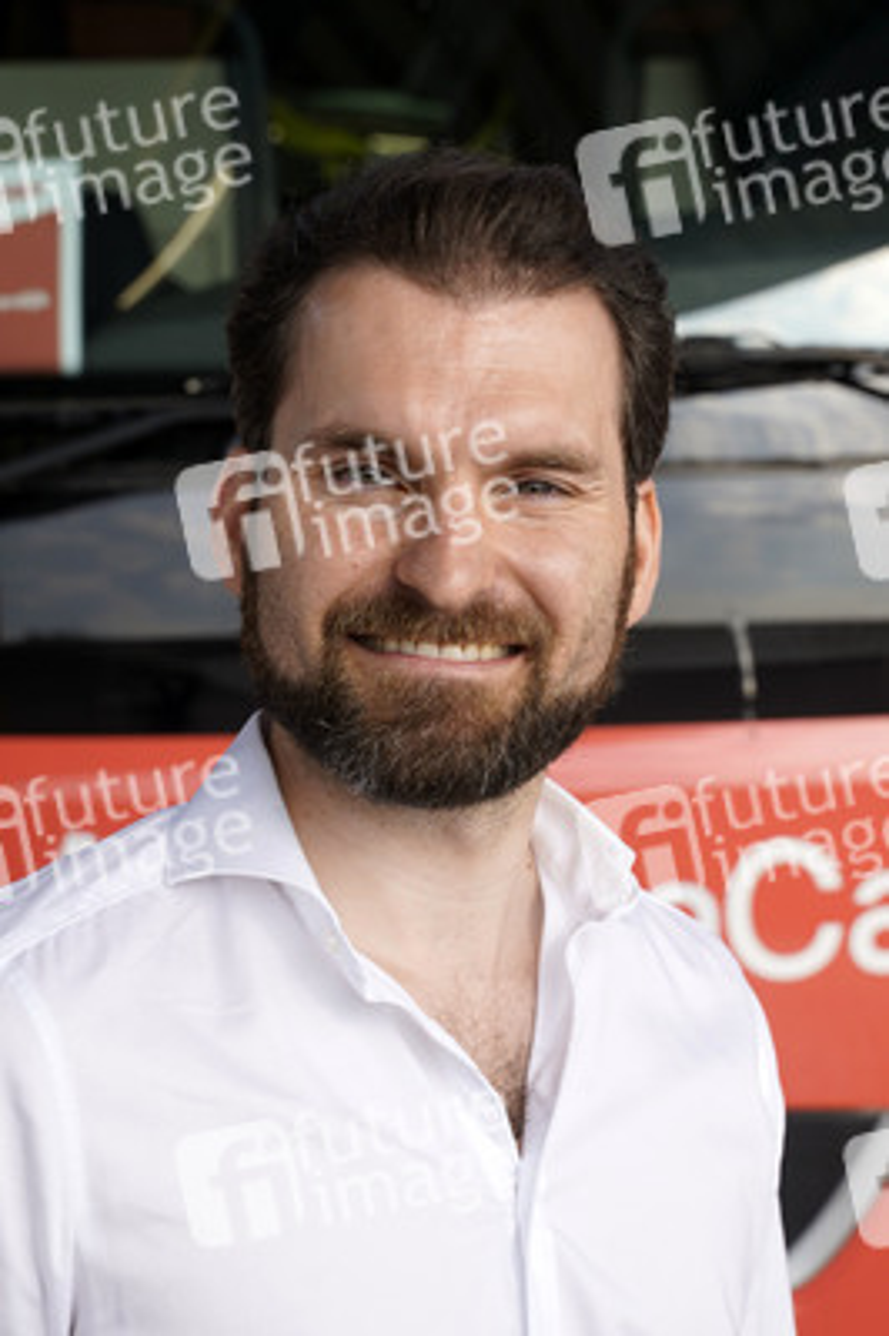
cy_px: 668
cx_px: 444
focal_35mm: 75
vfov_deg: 27.0
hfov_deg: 18.2
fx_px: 2783
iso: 100
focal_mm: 75
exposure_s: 1/125
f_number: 8
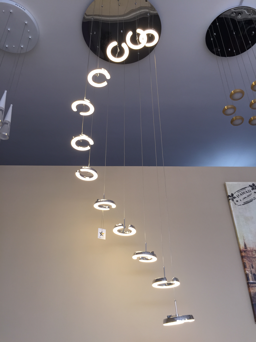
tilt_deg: +33.8
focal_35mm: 29
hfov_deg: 48.2
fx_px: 286
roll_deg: -0.3
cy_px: 171
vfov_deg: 61.7
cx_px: 128
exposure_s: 1/106
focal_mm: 4.15
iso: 32
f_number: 2.2
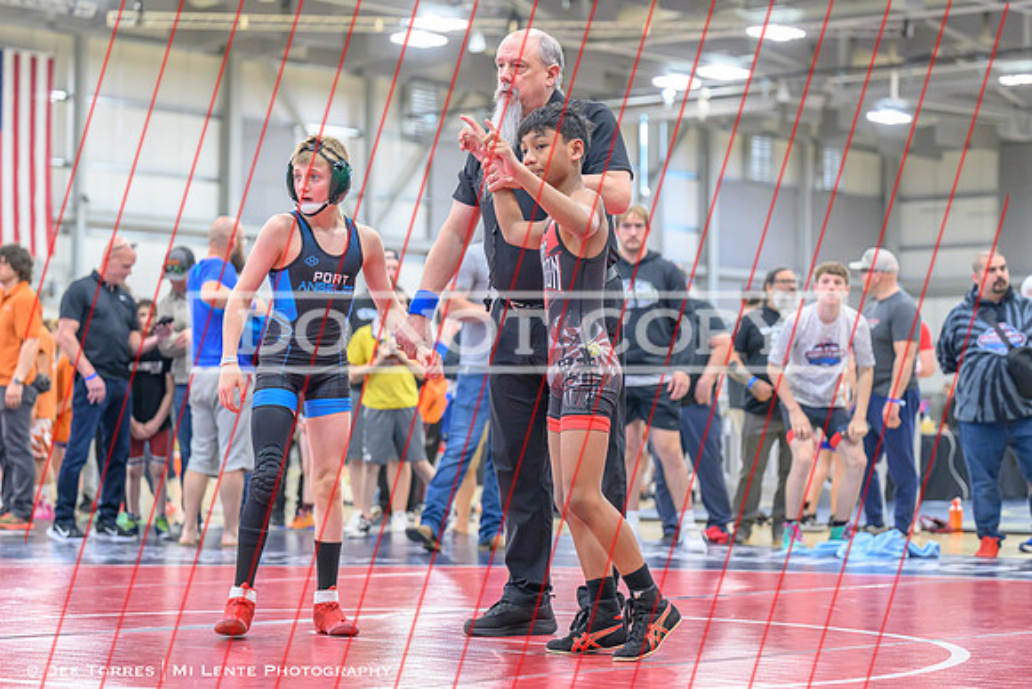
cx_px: 557
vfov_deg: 15.1
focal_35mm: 91
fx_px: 2598
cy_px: 317
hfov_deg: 22.5
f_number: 2.8
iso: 3200
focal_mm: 74
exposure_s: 1/640
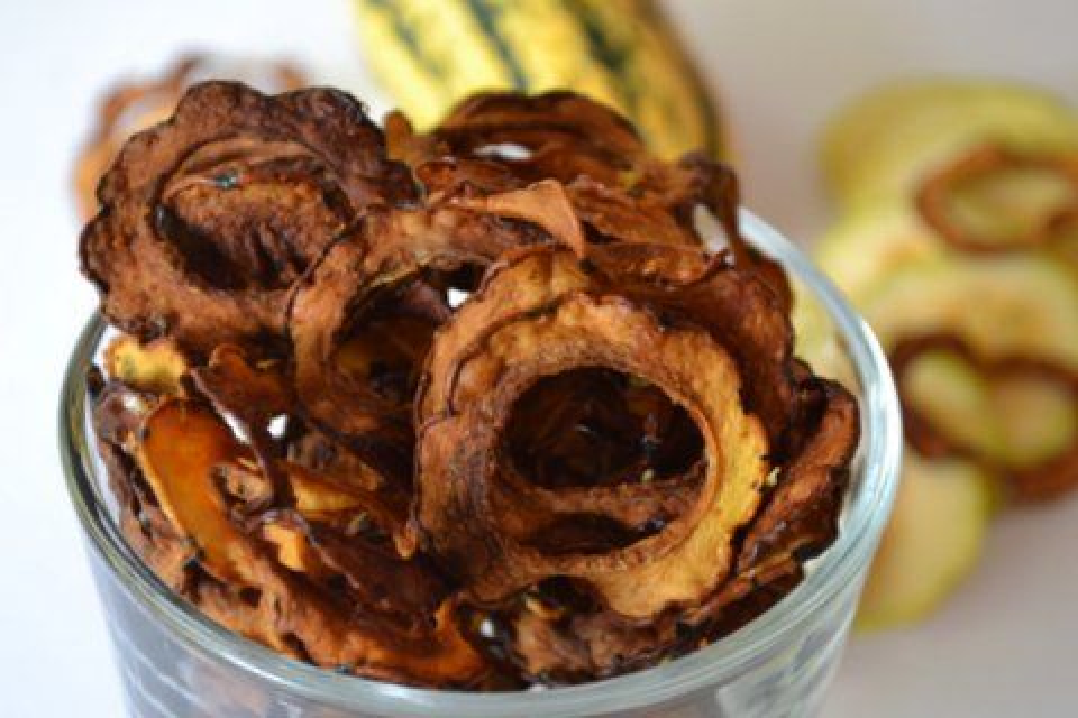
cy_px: 359
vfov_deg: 18.9
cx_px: 539
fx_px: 2156
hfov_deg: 28.1
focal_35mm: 72
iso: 800
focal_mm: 48
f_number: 5.6
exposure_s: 1/15
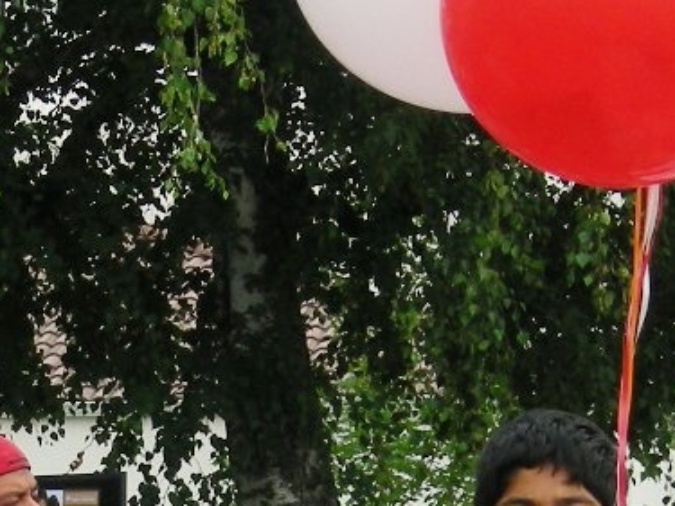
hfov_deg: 5.7
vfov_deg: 4.3
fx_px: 6706
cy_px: 546
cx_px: -108
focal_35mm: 344
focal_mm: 13.7
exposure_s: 1/196
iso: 50
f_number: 4.1
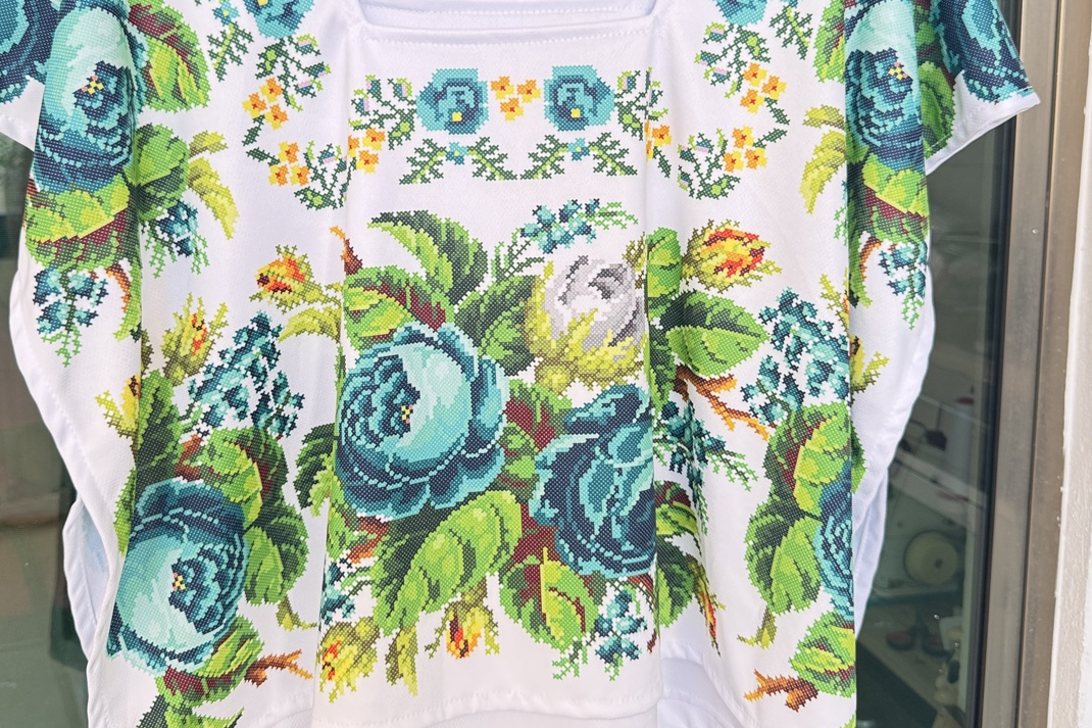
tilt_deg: -9.9
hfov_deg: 54.4
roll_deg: -1.5
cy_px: 255
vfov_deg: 37.5
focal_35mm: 35
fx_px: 1061
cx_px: 520
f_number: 1.78
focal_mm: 6.76
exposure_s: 1/121
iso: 125
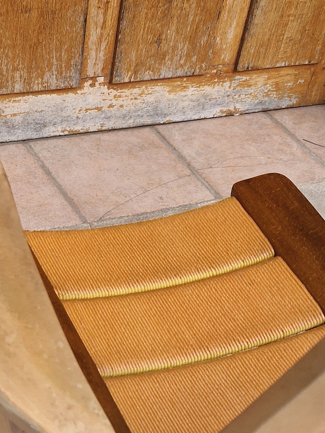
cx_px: 60
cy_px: 509
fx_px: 739
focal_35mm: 59
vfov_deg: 28.7
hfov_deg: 24.4
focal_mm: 5.4
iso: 50
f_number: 1.8
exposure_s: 1/180
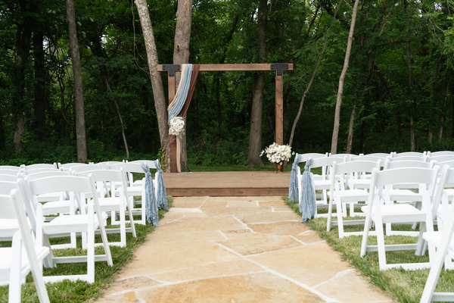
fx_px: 429
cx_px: 227
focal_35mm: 34
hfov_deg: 55.8
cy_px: 152
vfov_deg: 38.9
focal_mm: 34
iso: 125
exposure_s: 1/60
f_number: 4.5
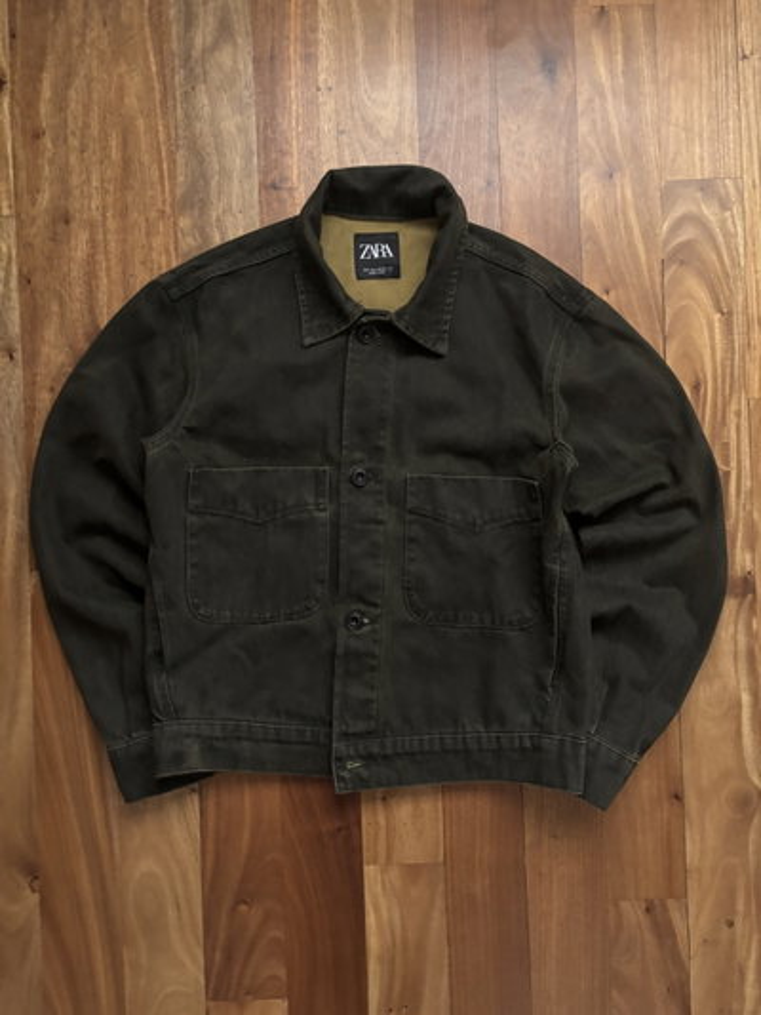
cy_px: 508
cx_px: 380
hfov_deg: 53.1
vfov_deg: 67.3
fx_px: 762
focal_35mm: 26
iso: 400
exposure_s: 1/60
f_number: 1.6
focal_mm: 5.96
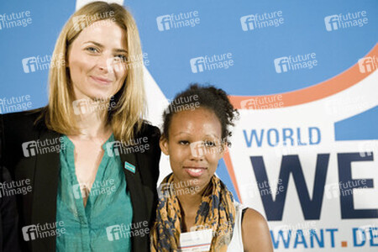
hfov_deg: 34.5
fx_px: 609
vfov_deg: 23.4
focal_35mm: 58
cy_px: 126
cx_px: 189
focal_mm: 58
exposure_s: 1/80
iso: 1600
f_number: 4
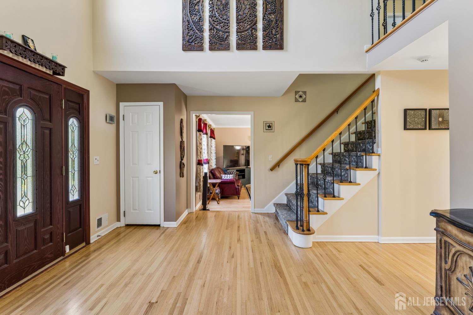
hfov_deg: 94.6
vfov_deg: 71.7
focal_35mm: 17
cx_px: 236
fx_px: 218
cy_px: 158
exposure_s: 1/4
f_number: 13
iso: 400
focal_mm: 16.6
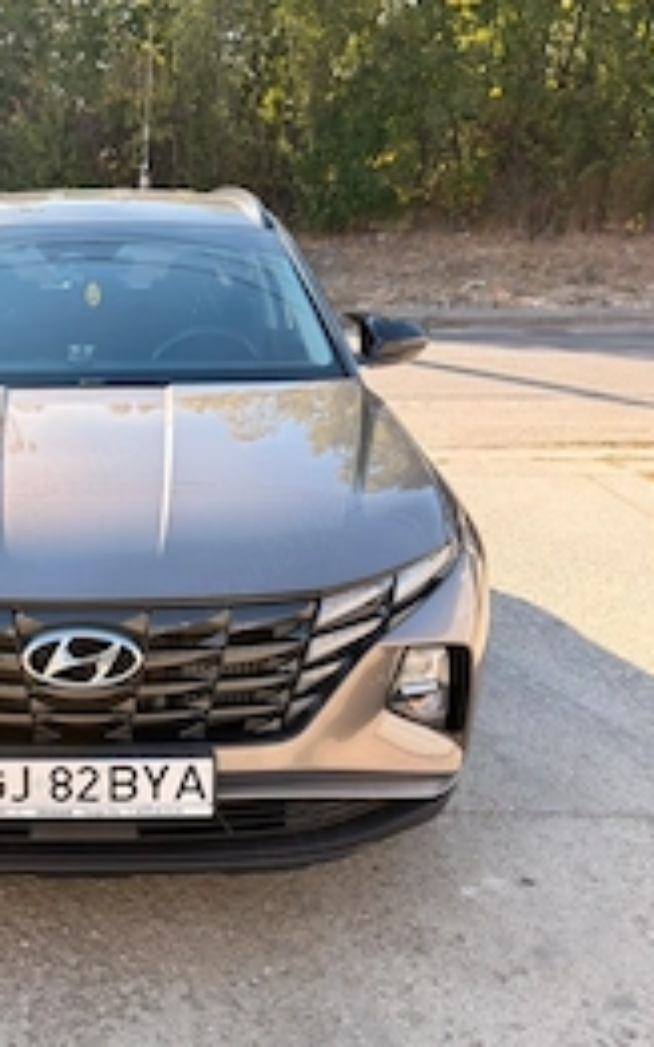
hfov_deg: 31.5
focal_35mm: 39
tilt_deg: -18.3
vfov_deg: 50.3
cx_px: 92
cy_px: 570
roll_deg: +0.4
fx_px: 1113
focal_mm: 6.76
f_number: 1.78
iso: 100
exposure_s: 1/950
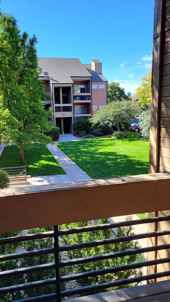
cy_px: 154
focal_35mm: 29
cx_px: 70
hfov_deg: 40.0
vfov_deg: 66.1
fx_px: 232
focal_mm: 5.4
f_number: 1.8
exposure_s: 1/430
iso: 40
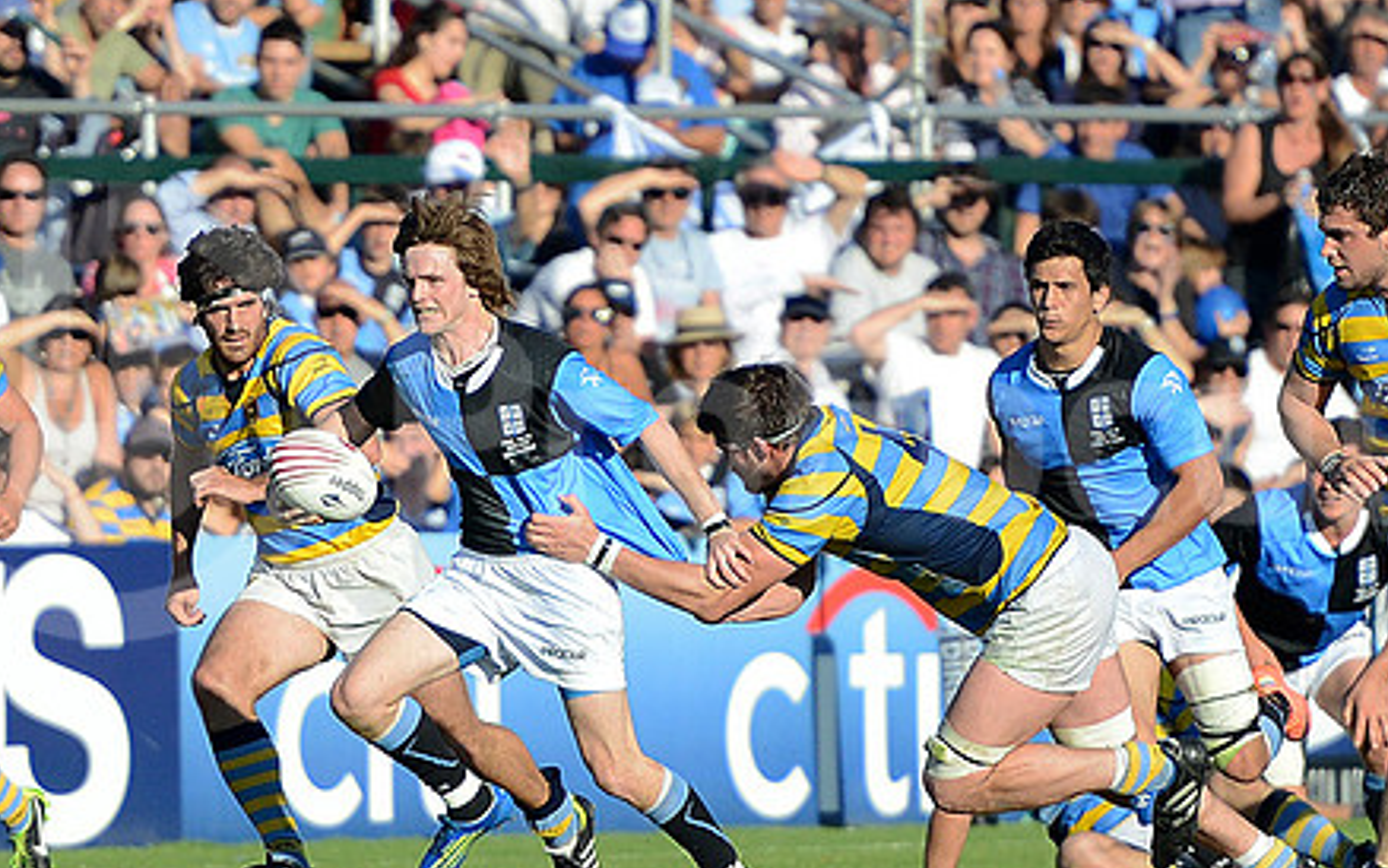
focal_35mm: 263
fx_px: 9951
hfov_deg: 8.0
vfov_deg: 5.0
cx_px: 650
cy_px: 417
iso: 320
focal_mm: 195
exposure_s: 1/2500
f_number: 2.8
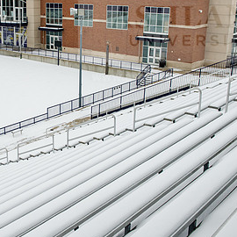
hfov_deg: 31.5
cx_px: 52
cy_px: 95
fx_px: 411
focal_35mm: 53
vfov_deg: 32.1
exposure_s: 1/320
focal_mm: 29
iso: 400
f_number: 5
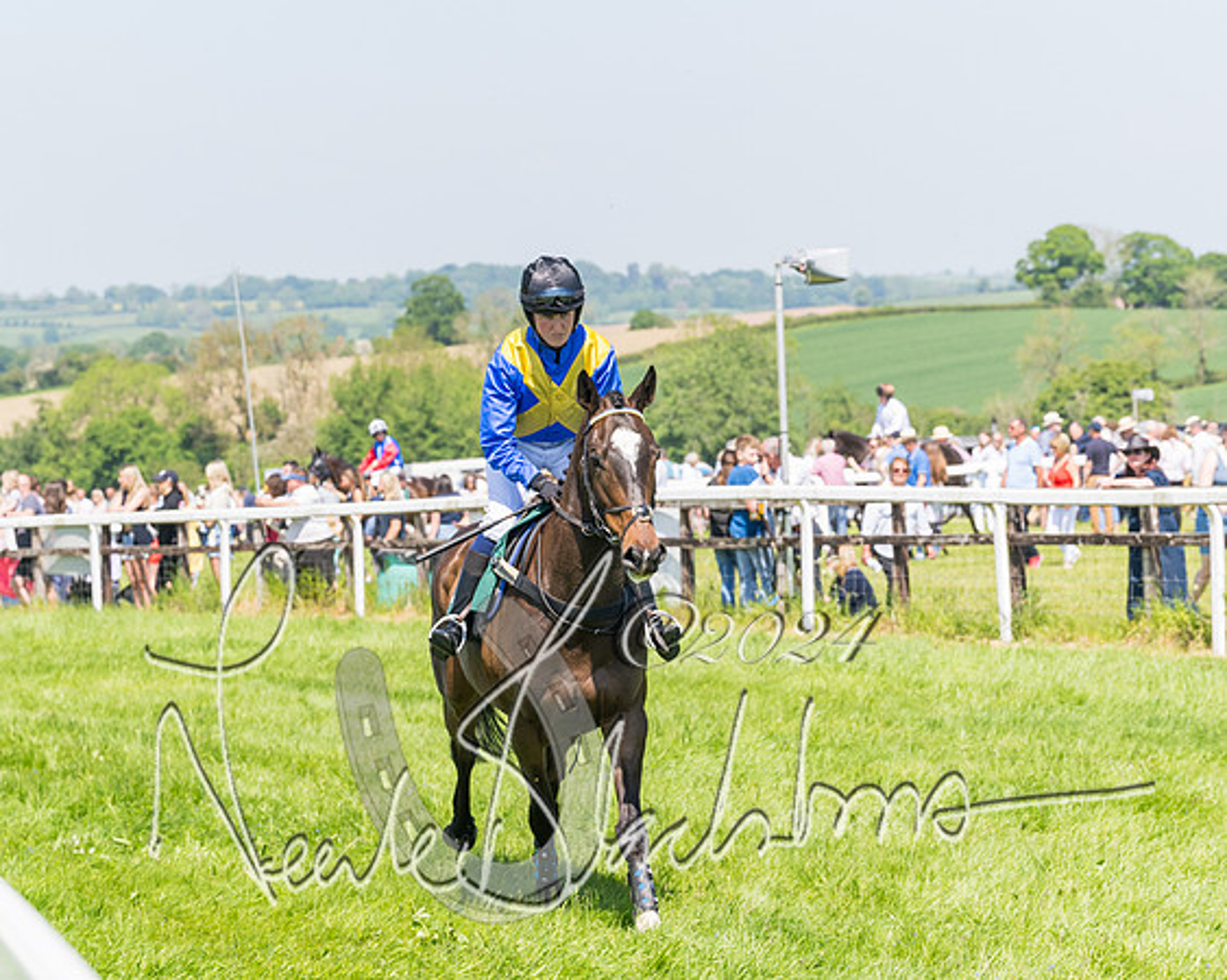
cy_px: 490
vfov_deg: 11.6
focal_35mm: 133
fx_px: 4826
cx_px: 502
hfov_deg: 14.5
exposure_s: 1/1000
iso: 200
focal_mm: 79
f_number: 5
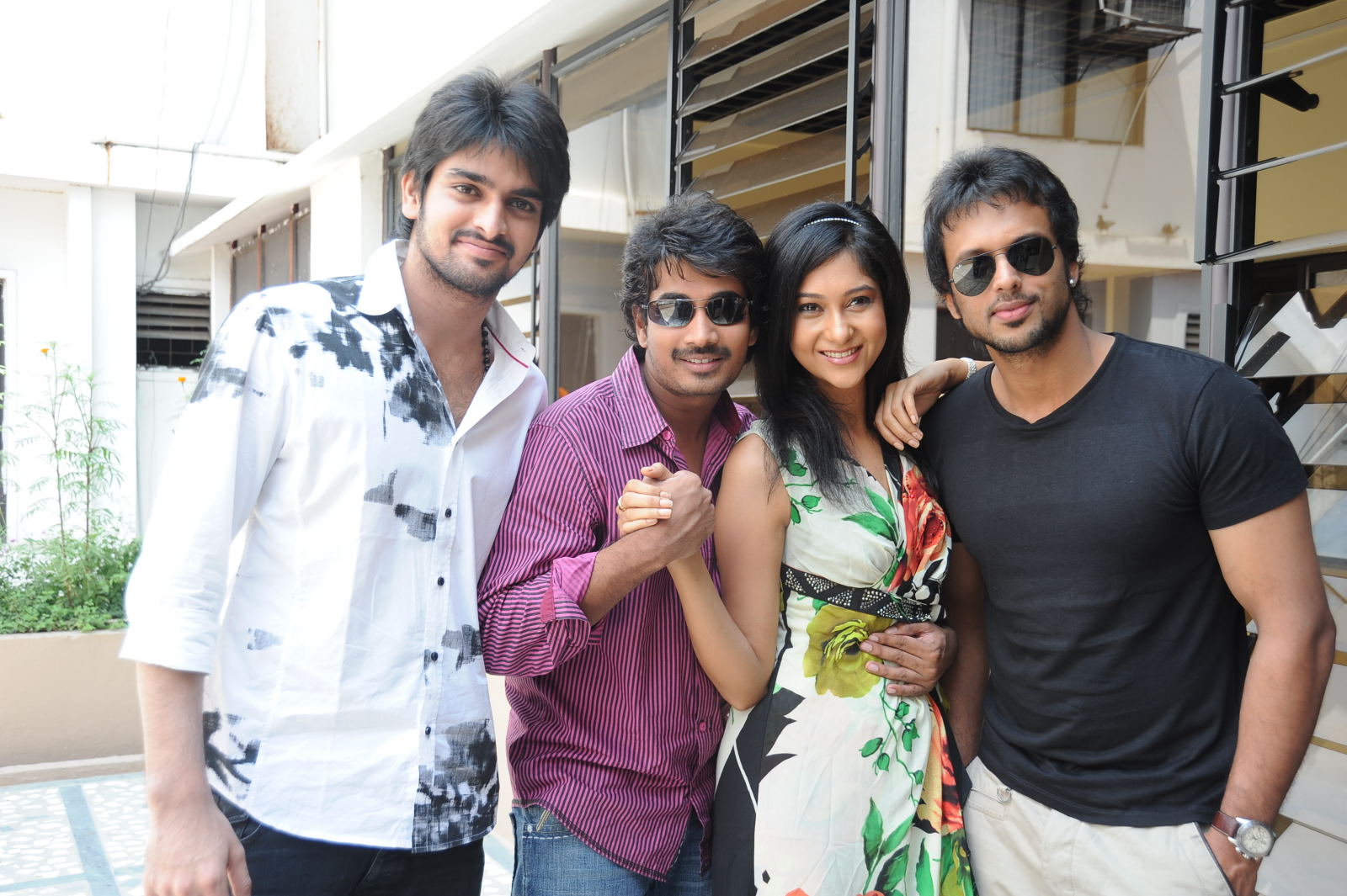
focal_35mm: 38
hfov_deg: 50.7
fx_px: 1421
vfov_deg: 35.0
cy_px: 448
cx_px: 674
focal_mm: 38
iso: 320
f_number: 5.6
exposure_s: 1/125
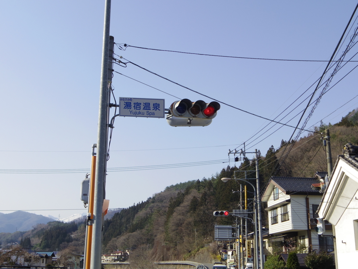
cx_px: 179
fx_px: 486
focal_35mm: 47
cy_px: 134
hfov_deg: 40.4
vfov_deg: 30.9
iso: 125
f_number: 3.5
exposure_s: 1/1000
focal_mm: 8.5
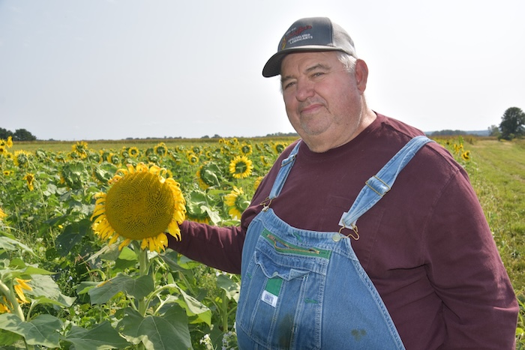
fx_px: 1860
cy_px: 175
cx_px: 262
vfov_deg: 10.8
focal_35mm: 128
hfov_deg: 16.1
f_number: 13
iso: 100
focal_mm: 85
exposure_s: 1/250
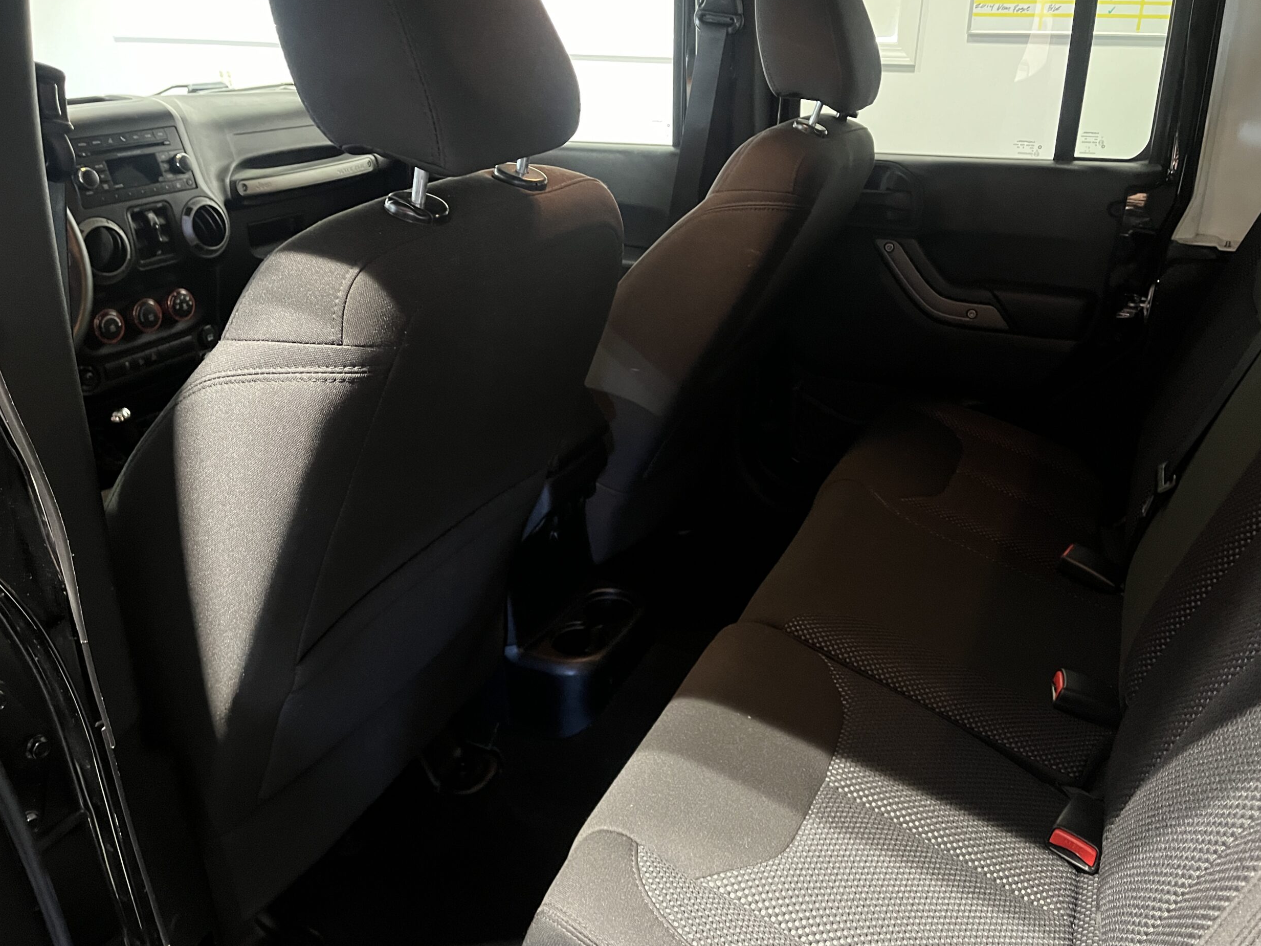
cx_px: 636
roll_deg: +1.0
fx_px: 984
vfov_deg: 51.4
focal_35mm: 27
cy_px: 459
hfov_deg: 65.3
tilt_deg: -23.0
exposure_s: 1/30
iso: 800
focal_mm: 5.1
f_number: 1.6
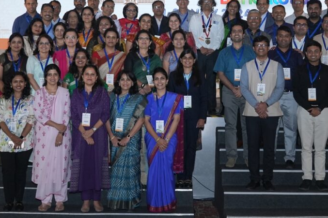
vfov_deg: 24.0
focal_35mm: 56
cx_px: 181
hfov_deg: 35.6
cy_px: 61
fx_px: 510
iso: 1250
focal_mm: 25
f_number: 4
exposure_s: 1/160
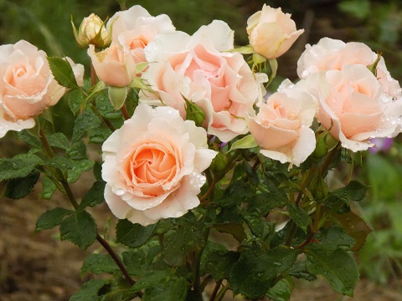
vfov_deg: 3.0
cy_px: 150
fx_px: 5679
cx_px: 201
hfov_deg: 4.1
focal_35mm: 489
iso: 280
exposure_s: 1/125
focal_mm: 87
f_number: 5.9
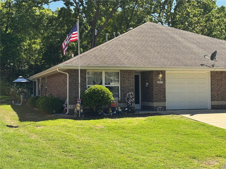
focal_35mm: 48
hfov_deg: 39.7
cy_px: 84
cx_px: 113
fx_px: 313
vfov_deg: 30.3
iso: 64
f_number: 1.78
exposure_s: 1/1637
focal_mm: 6.76
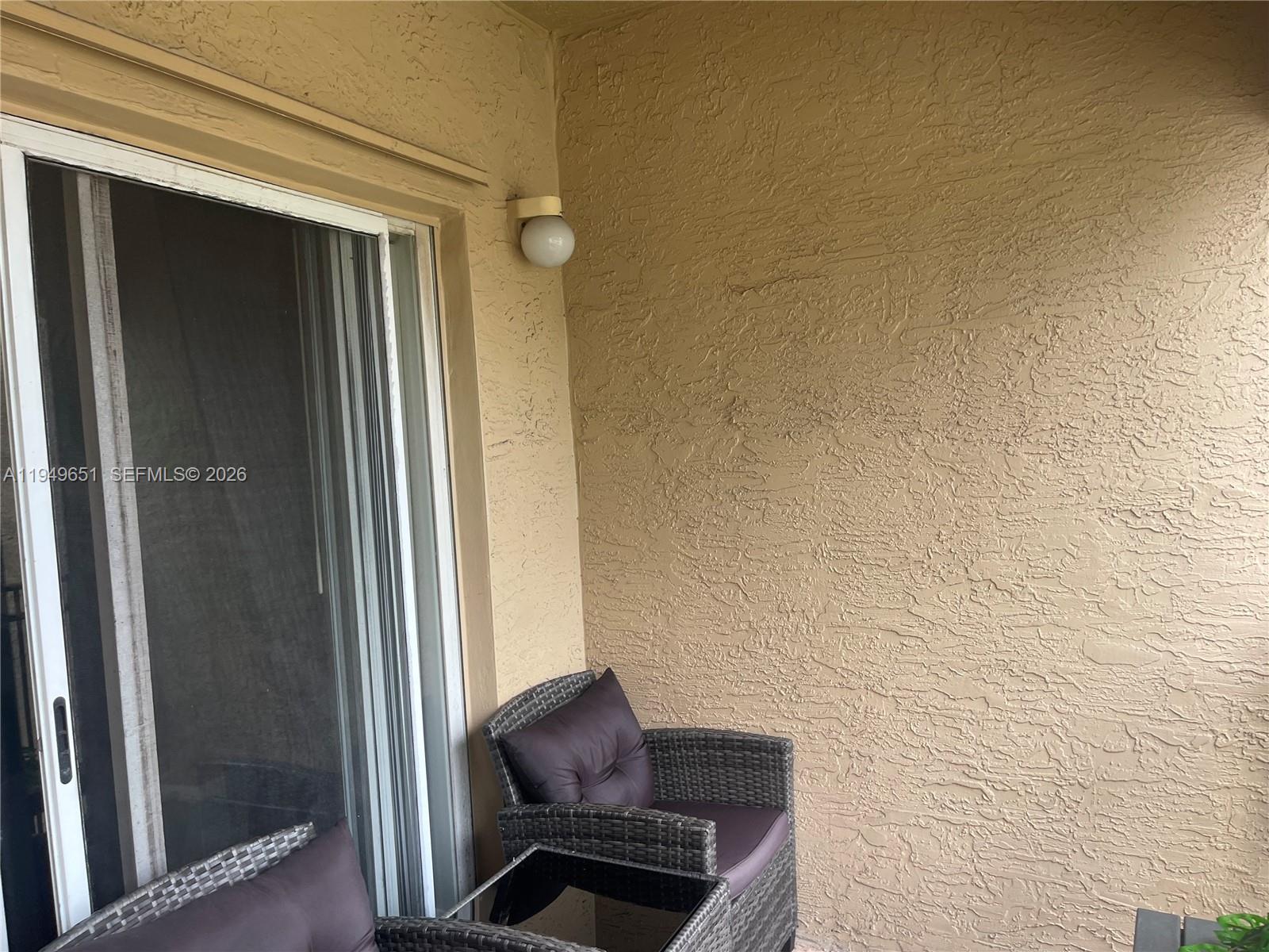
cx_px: 634
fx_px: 916
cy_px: 476
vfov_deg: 54.9
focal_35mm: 25
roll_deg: +4.6
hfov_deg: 69.4
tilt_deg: -3.1
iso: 64
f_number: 1.6
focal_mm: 5.1
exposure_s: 1/121
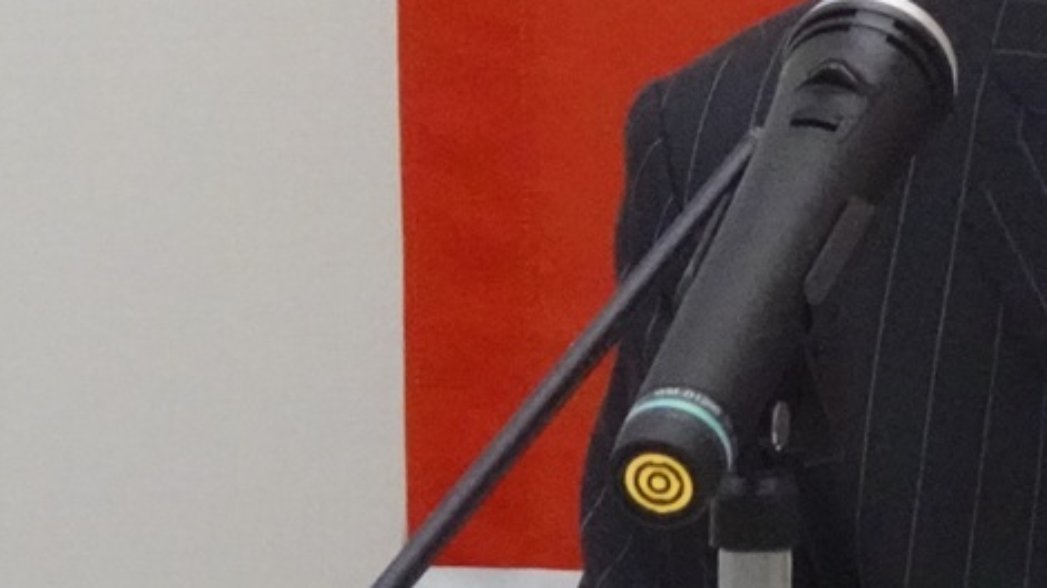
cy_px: -322
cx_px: 1020
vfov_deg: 3.3
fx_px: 10296
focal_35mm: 371
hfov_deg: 5.8
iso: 1600
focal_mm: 17.15
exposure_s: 1/80
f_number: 5.6
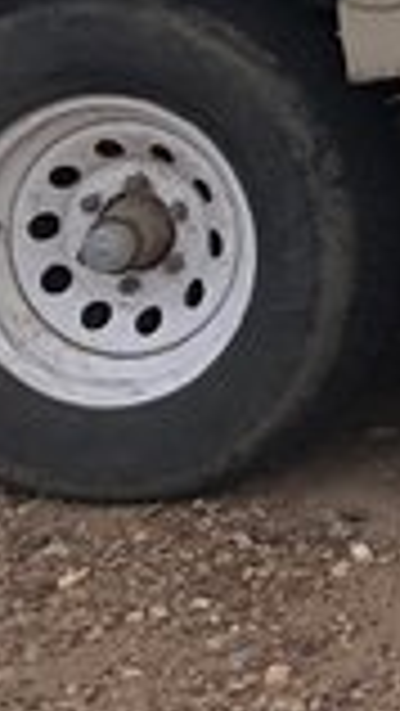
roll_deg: -0.7
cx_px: 1456
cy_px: -598
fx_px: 2901
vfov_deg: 12.6
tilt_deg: +0.0
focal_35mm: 154
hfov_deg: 6.6
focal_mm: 3.99
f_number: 1.8
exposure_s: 1/1333
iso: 20
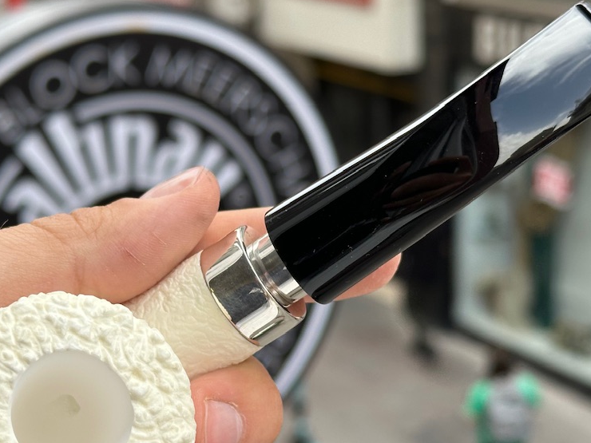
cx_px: 260
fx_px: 1417
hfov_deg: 23.5
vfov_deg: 17.8
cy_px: 265
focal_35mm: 83
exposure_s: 1/524
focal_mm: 6.86
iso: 64
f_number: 1.78
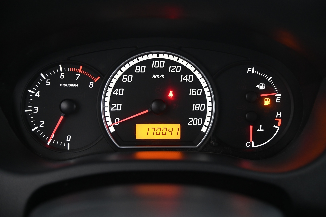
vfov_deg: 23.3
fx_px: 525
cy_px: 108
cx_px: 163
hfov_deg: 34.5
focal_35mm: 58
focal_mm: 58
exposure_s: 1/15
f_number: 4
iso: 2000
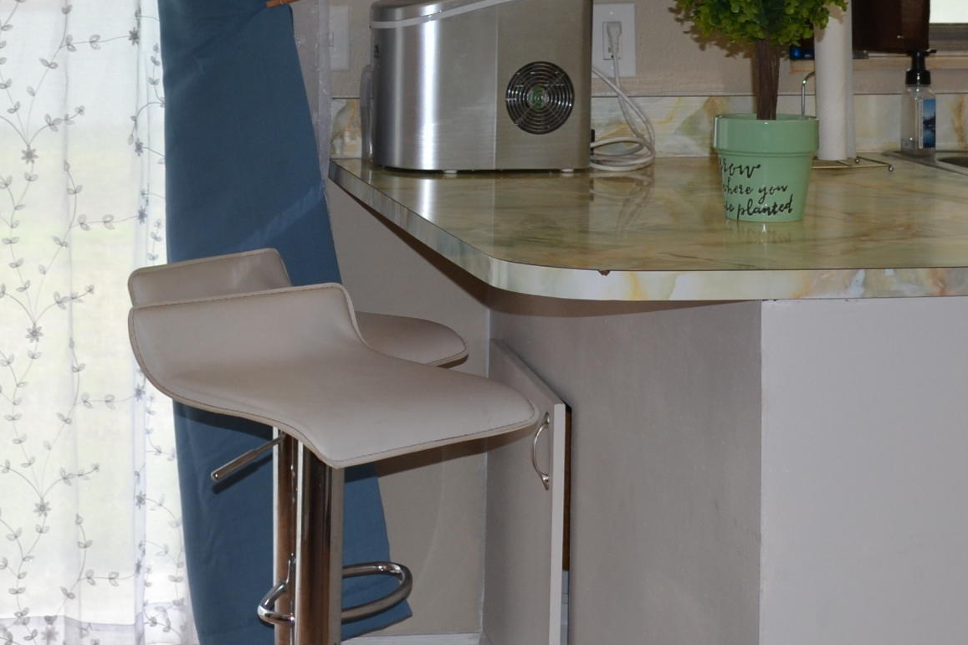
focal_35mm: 70
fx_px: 1882
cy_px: -3
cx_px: 290
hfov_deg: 28.6
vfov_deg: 18.9
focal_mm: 18
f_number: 4
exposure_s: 1/125
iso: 220
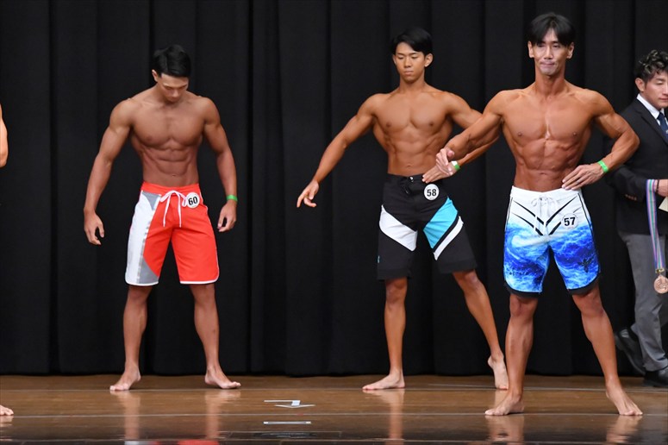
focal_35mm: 240
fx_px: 4451
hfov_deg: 8.6
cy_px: 222
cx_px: 334
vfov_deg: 5.7
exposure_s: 1/400
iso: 8000
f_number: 5.6
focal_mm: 160
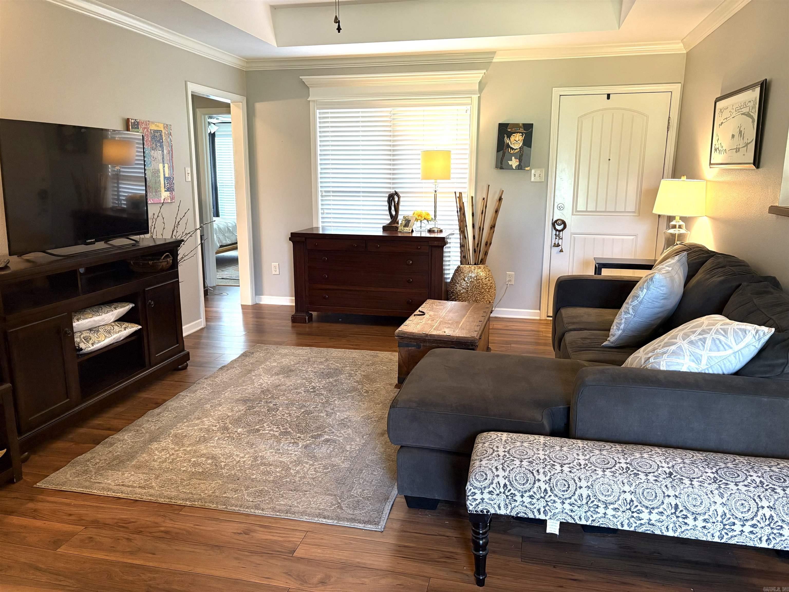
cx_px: 394
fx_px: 593
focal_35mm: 26
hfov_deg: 67.3
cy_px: 296
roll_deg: +1.0
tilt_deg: -11.0
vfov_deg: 53.1
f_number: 1.6
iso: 250
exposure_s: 1/60
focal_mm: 5.96
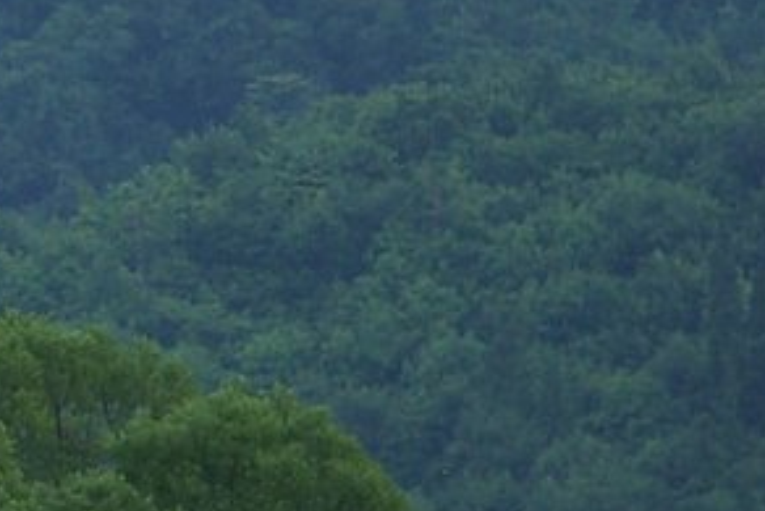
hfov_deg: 5.2
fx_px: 7834
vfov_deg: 3.7
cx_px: -1884
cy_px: -240
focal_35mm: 369
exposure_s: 1/4000
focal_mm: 35
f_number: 2
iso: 160
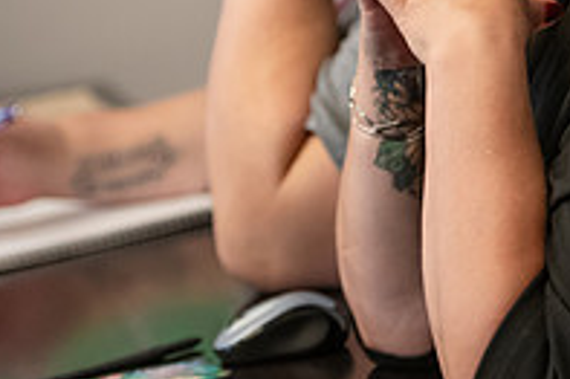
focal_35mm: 280
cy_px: -74
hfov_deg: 7.4
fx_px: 4430
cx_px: 431
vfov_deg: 4.9
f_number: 2.8
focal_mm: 95
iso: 1000
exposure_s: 1/200
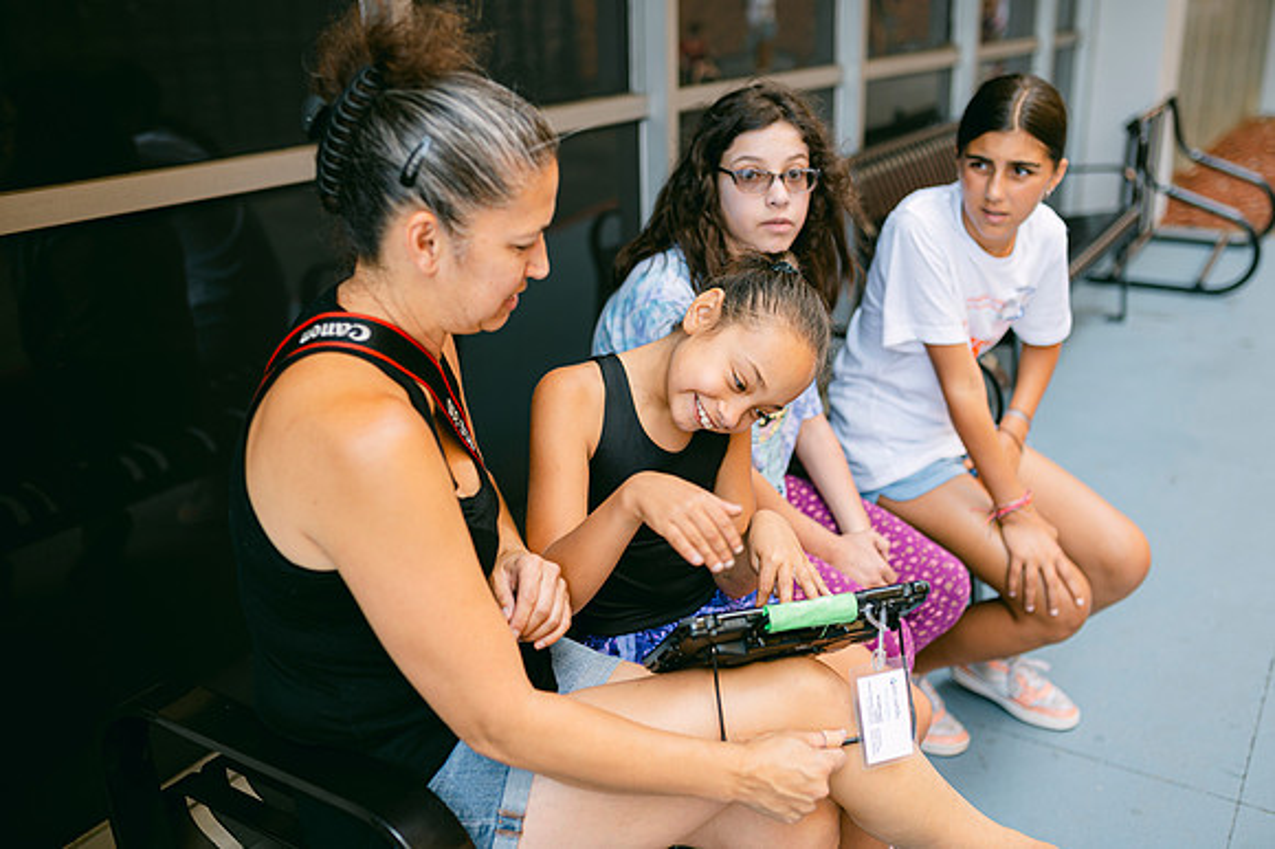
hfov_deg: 53.6
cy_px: 417
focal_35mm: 36
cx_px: 638
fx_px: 1262
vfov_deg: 37.2
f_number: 2
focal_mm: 35
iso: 100
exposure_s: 1/250
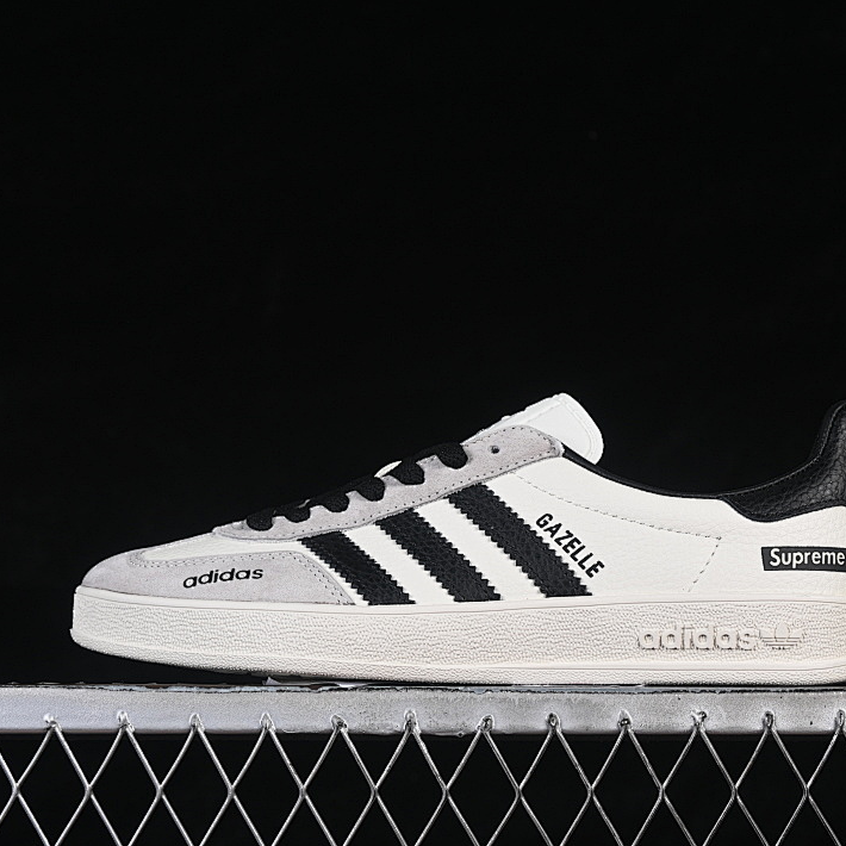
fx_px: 2682
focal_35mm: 97
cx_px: 485
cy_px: 418
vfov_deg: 17.9
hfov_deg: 17.9
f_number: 8
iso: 160
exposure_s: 1/80
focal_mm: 50
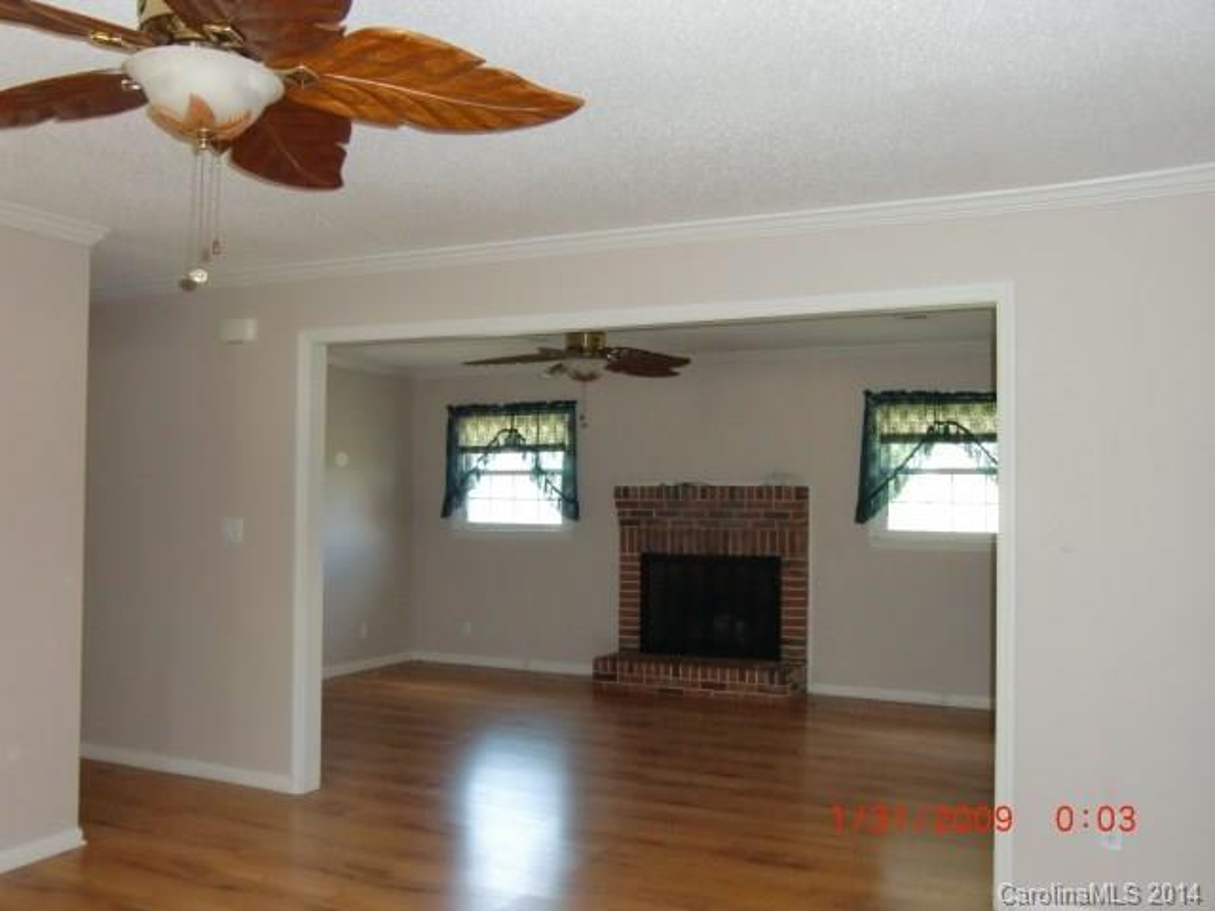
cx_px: 608
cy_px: 456
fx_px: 1018
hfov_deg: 61.7
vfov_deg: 48.2
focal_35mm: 29
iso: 400
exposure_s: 1/60
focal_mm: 5.2
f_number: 3.5
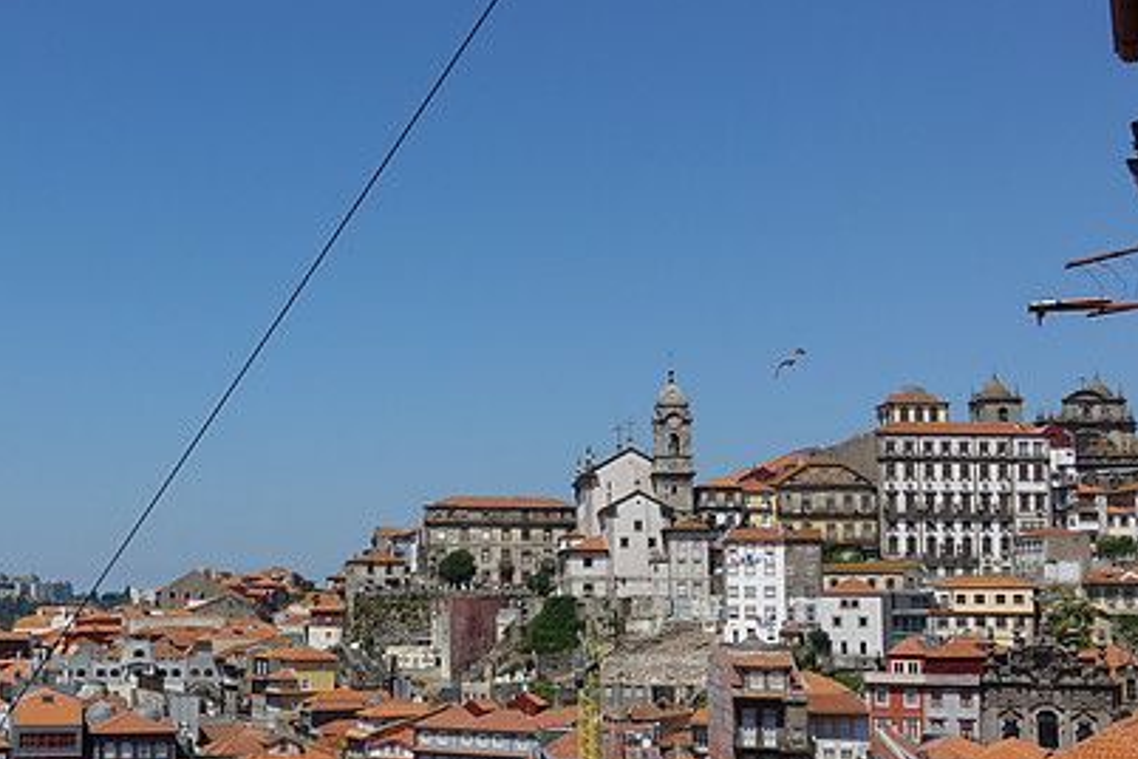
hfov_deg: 37.6
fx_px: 1644
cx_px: 343
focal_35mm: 52
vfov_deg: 26.0
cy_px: 443
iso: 125
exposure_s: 1/125
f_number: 5.6
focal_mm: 13.34
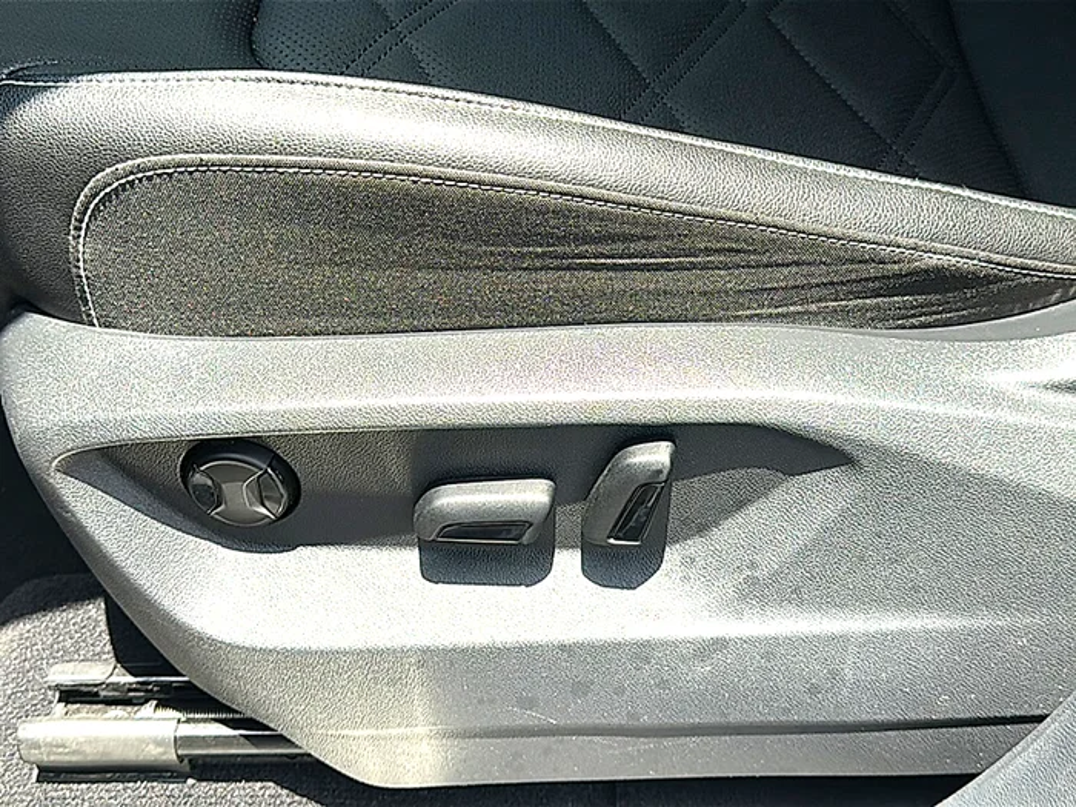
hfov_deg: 49.0
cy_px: 404
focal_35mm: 38
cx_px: 538
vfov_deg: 37.7
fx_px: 1181
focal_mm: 6.86
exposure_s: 1/705
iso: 80
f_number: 1.78
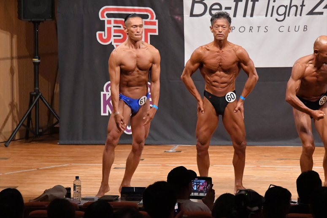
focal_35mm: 240
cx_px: 164
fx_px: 2179
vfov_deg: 5.7
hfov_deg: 8.6
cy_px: 109
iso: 10000
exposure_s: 1/400
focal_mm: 160
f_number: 5.6
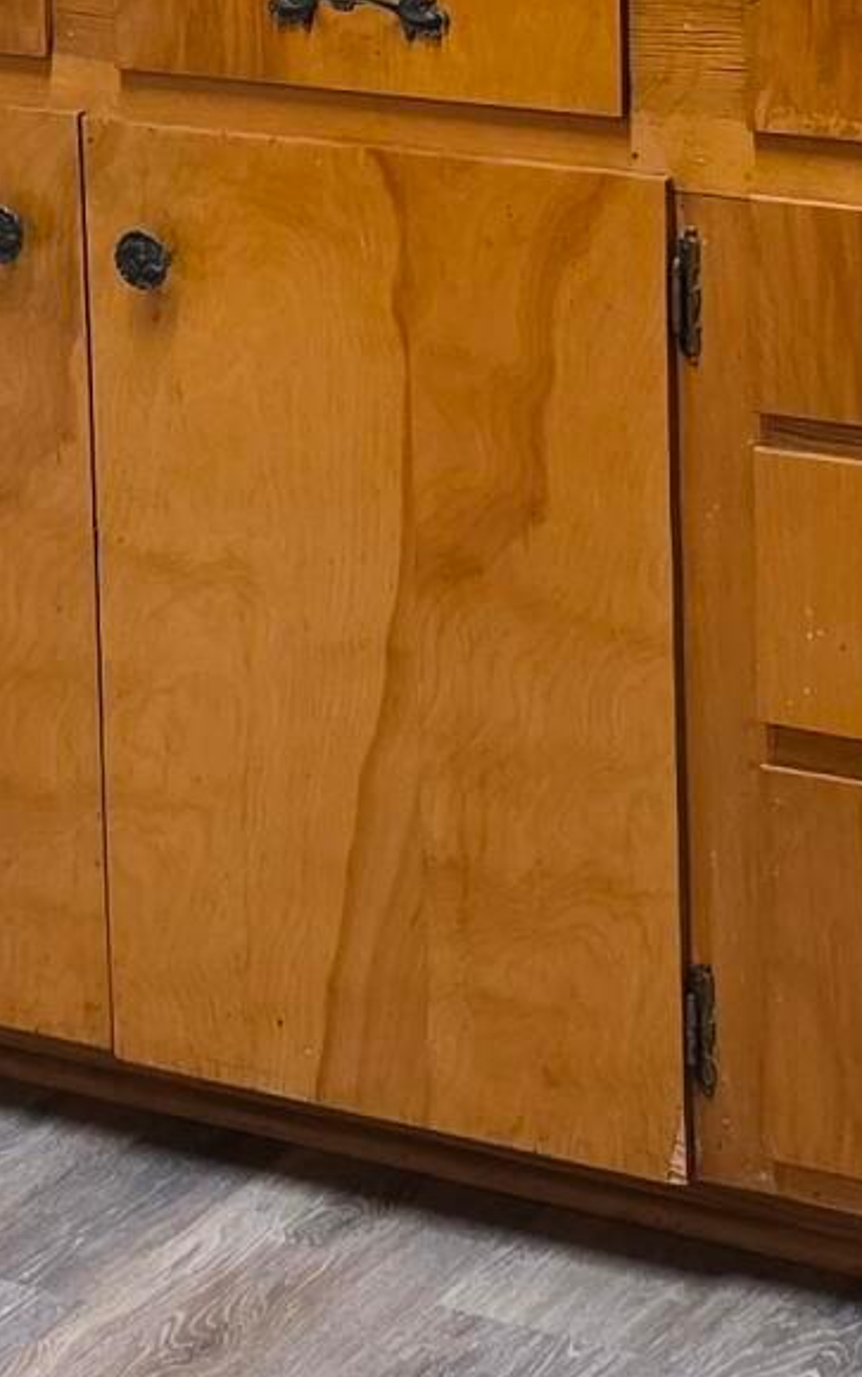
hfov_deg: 10.4
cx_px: 199
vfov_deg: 16.0
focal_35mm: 126
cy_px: -202
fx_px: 4731
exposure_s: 1/59
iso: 200
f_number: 1.7
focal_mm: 6.3
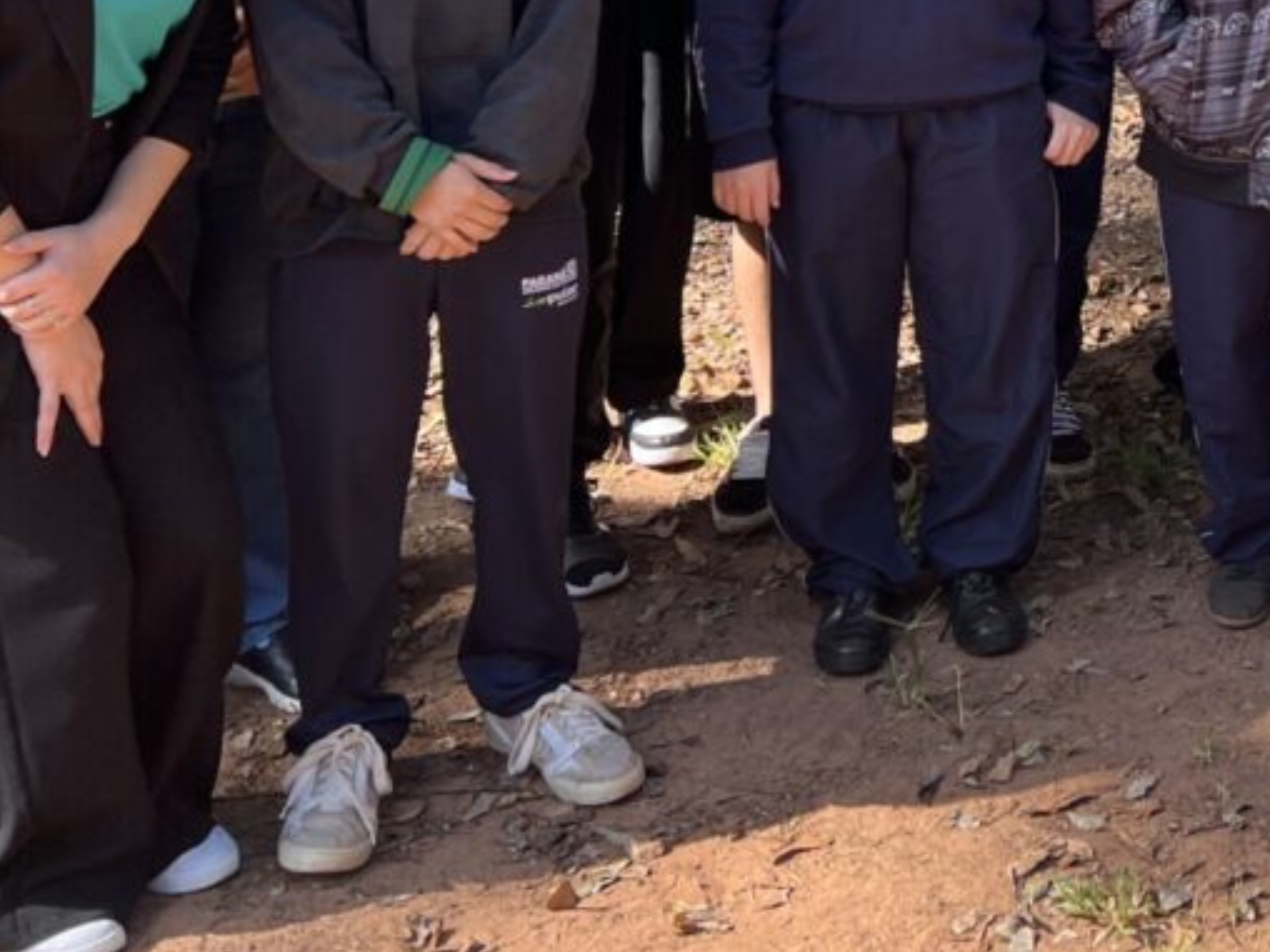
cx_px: 1475
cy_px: -174
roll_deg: -1.0
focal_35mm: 64
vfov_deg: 21.4
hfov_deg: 27.1
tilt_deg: -7.3
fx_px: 2348
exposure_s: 1/597
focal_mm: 5.7
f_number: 1.5
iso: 50
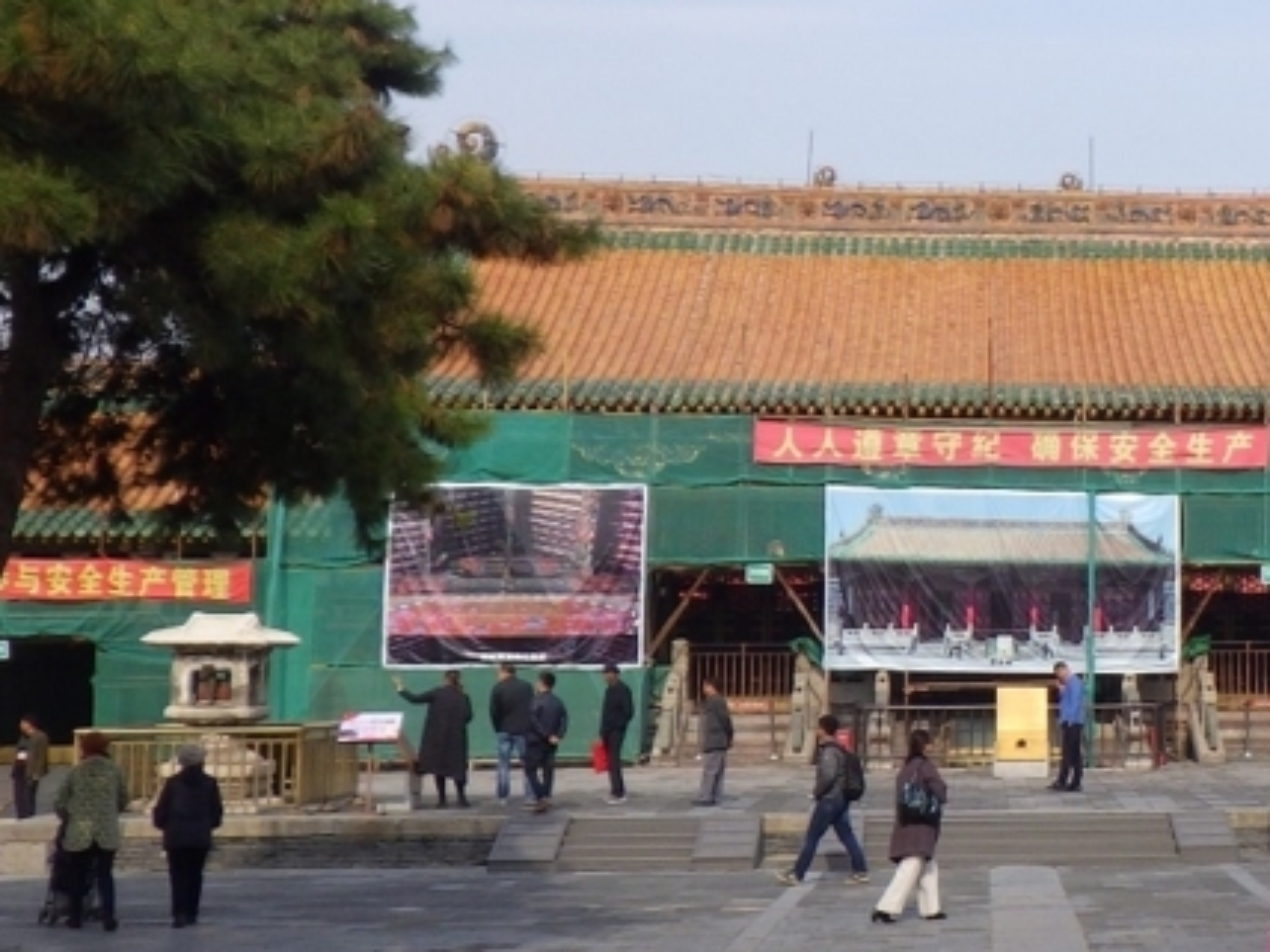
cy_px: 374
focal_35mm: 67
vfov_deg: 21.9
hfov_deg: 27.2
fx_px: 2458
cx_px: 1288
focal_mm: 5
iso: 125
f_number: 4.2
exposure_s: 1/640
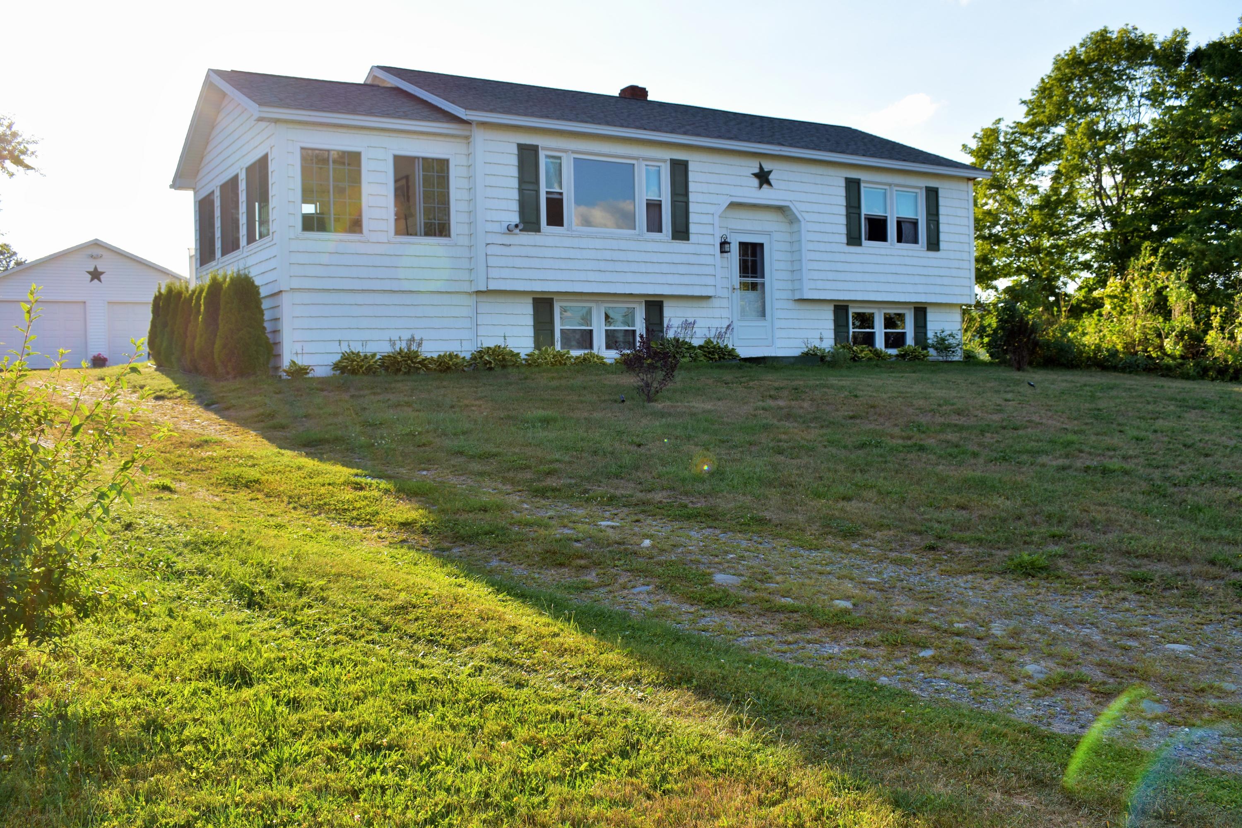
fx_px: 1138
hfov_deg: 57.2
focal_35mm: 33
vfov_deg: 40.0
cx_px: 621
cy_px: 414
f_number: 7.1
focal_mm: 22
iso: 100
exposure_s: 1/200
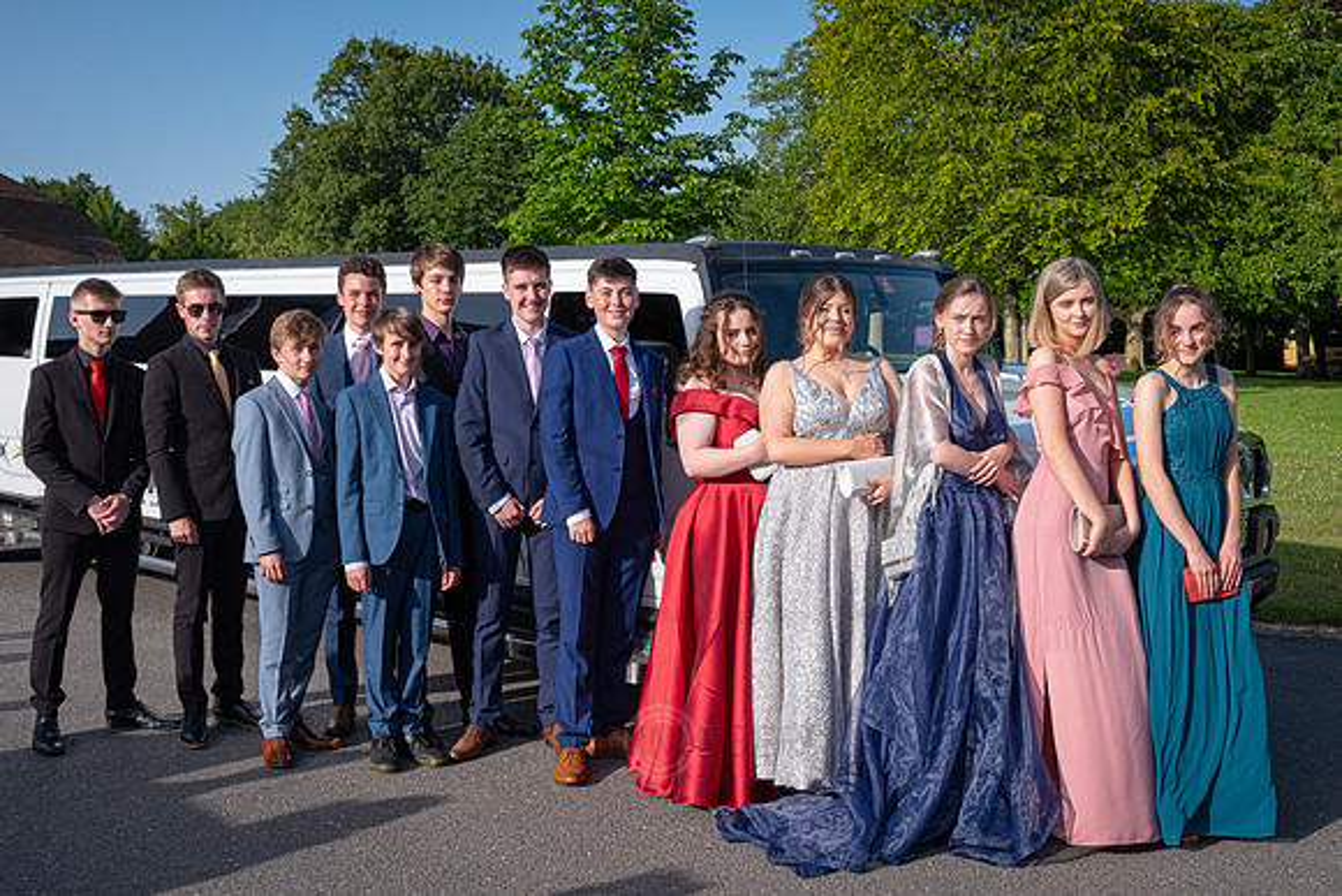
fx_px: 1536
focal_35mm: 41
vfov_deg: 32.5
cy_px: 456
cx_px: 614
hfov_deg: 47.1
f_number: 9
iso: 200
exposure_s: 1/250
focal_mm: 25.4
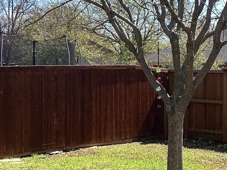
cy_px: 119
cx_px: 149
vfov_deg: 16.9
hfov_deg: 22.4
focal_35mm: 87
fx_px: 570
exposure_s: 1/769
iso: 25
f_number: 2.4
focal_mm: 3.3
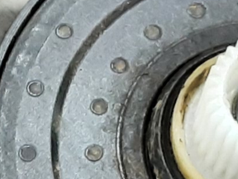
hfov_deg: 9.1
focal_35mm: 216
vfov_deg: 6.6
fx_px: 1485
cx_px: -34
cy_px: 389
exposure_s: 1/50
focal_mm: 2.91
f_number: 1.9
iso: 125
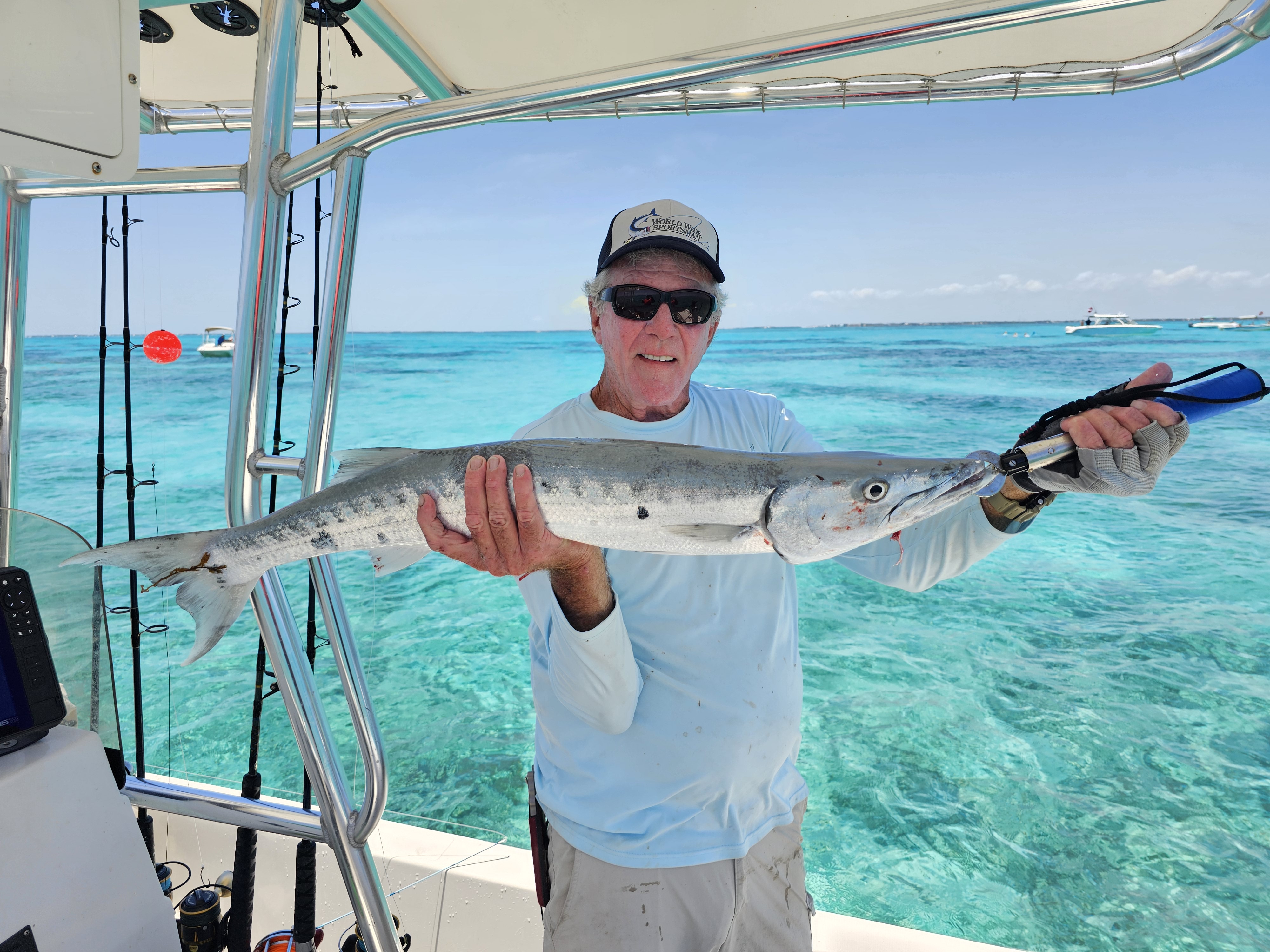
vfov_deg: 58.9
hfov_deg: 73.9
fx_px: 844
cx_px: 635
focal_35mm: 23
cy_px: 476
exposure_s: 1/417
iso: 10
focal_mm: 6.3
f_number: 1.7
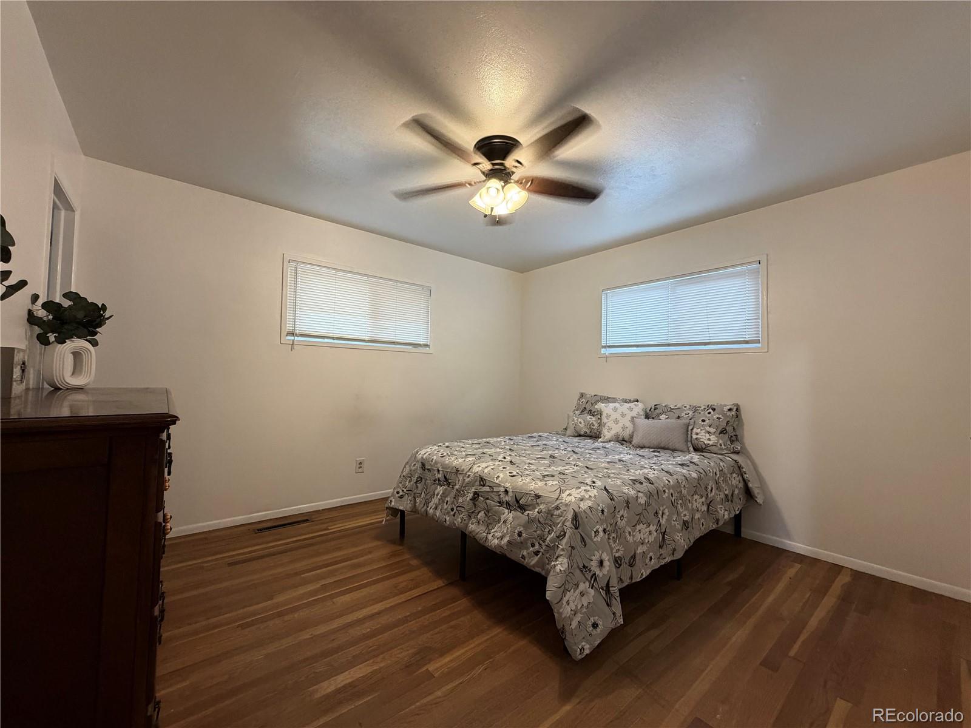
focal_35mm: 14
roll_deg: -1.5
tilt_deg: +1.7
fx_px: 393
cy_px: 364
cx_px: 486
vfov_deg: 85.7
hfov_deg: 102.1
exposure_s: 1/60
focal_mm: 2.22
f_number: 2.2
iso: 320
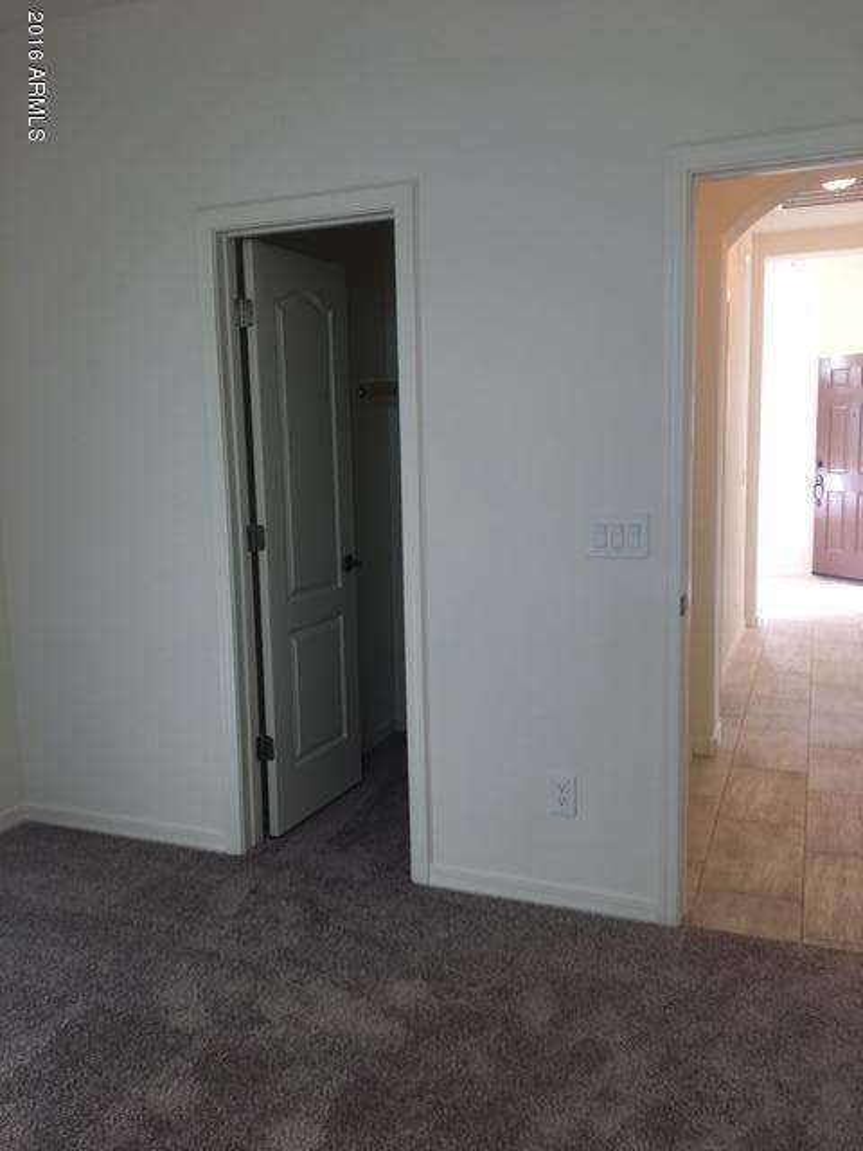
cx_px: 432
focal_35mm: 29
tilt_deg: -7.6
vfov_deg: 61.7
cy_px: 576
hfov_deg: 48.2
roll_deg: +0.9
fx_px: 964
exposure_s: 1/34
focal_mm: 4.15
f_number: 2.2
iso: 25
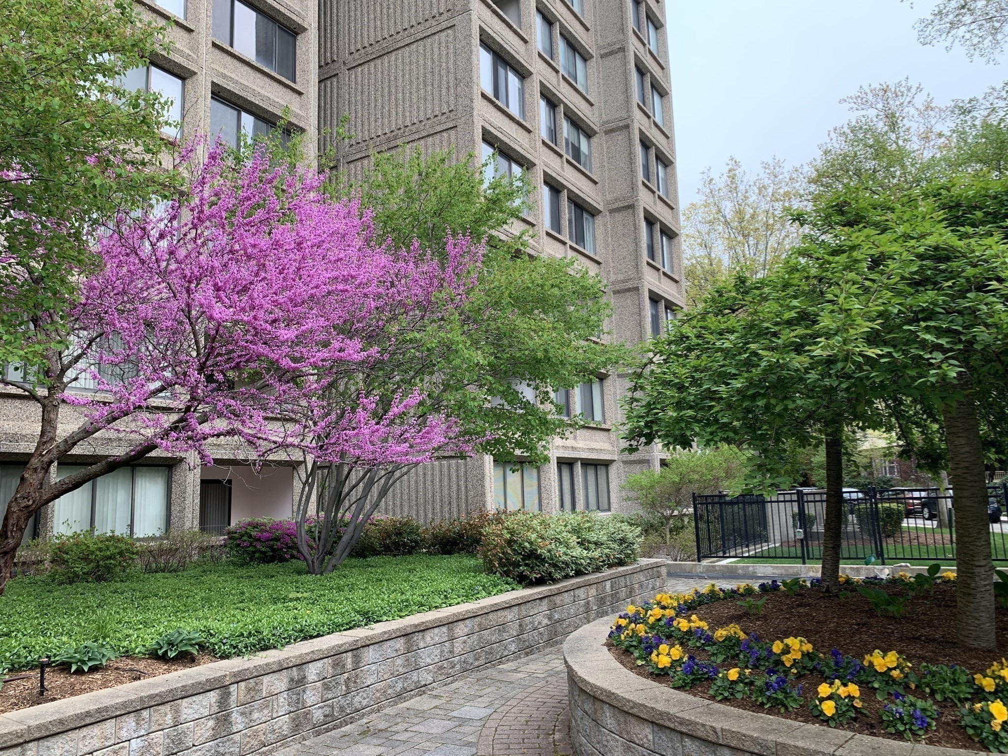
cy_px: 378
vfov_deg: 53.1
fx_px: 757
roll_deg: +2.0
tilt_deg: +8.6
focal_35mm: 26
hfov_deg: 67.3
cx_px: 504
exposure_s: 1/347
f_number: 1.8
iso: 25
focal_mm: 4.25
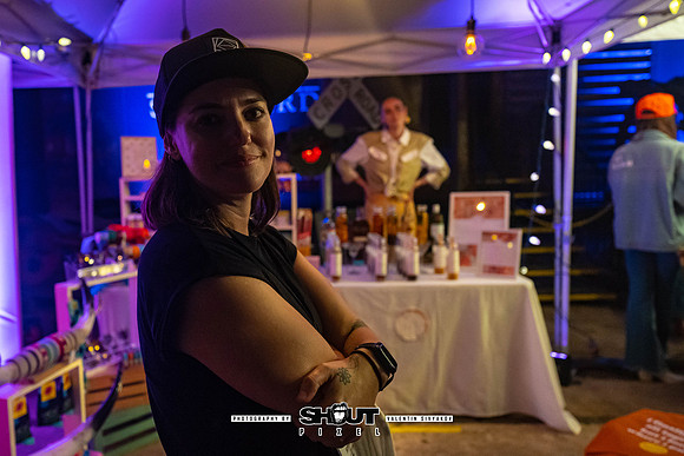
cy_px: 208
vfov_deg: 46.6
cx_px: 272
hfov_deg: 65.1
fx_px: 529
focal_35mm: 28
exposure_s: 1/160
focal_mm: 22.9
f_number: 2.8
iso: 3200
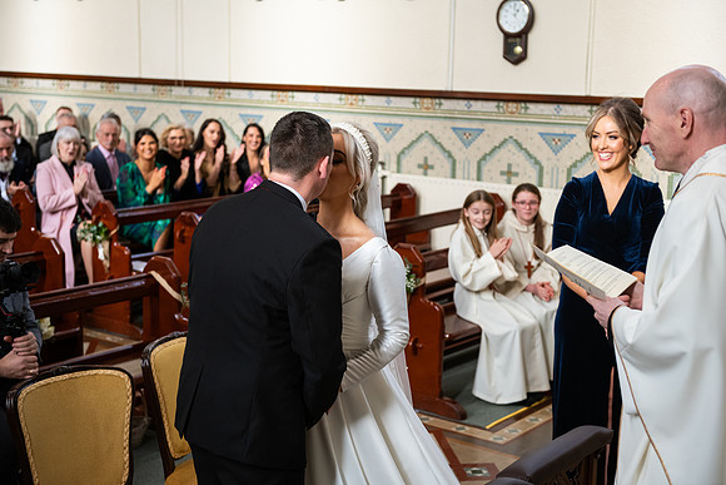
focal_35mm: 55
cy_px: 242
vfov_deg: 24.6
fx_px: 1109
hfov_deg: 36.2
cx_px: 363
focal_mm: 55
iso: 1000
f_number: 3.5
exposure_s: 1/250
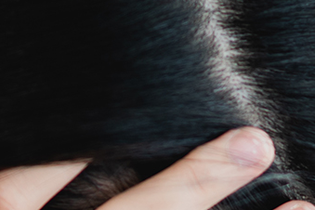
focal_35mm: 762
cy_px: 393
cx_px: -141
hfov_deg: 2.7
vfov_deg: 1.8
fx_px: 6667
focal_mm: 105
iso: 64
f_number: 1.4
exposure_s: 1/250
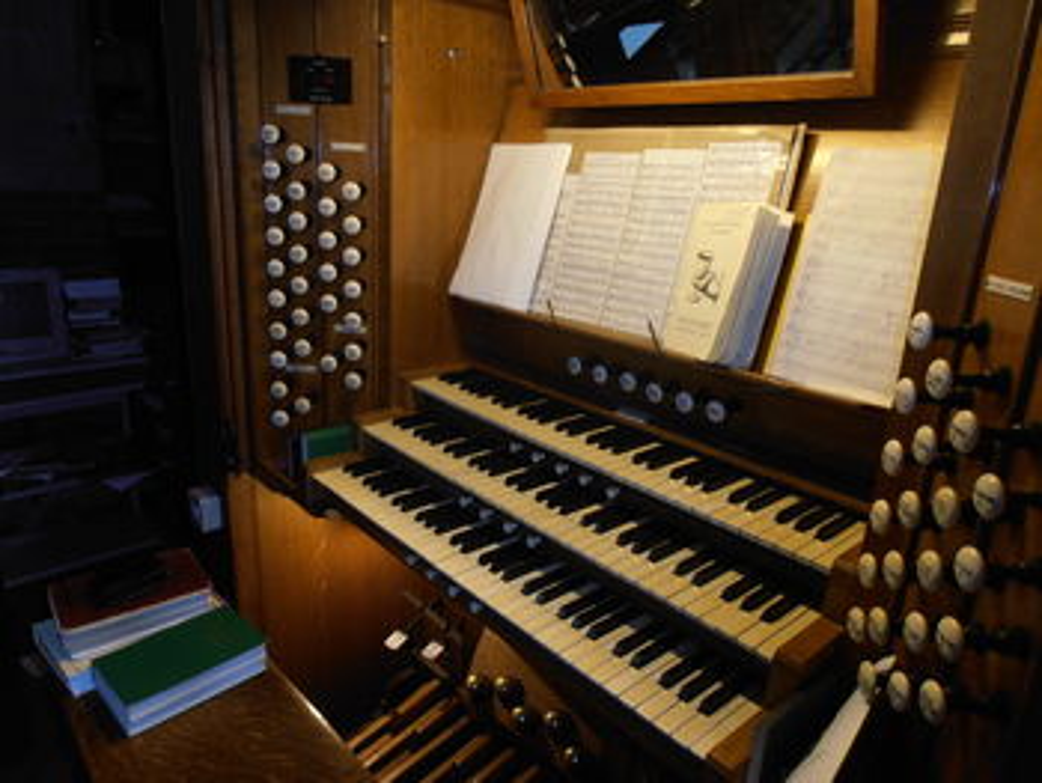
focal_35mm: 24
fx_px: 723
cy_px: 392
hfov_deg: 71.6
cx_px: 521
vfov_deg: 56.9
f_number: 3
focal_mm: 4.2
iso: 125
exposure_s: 1/30
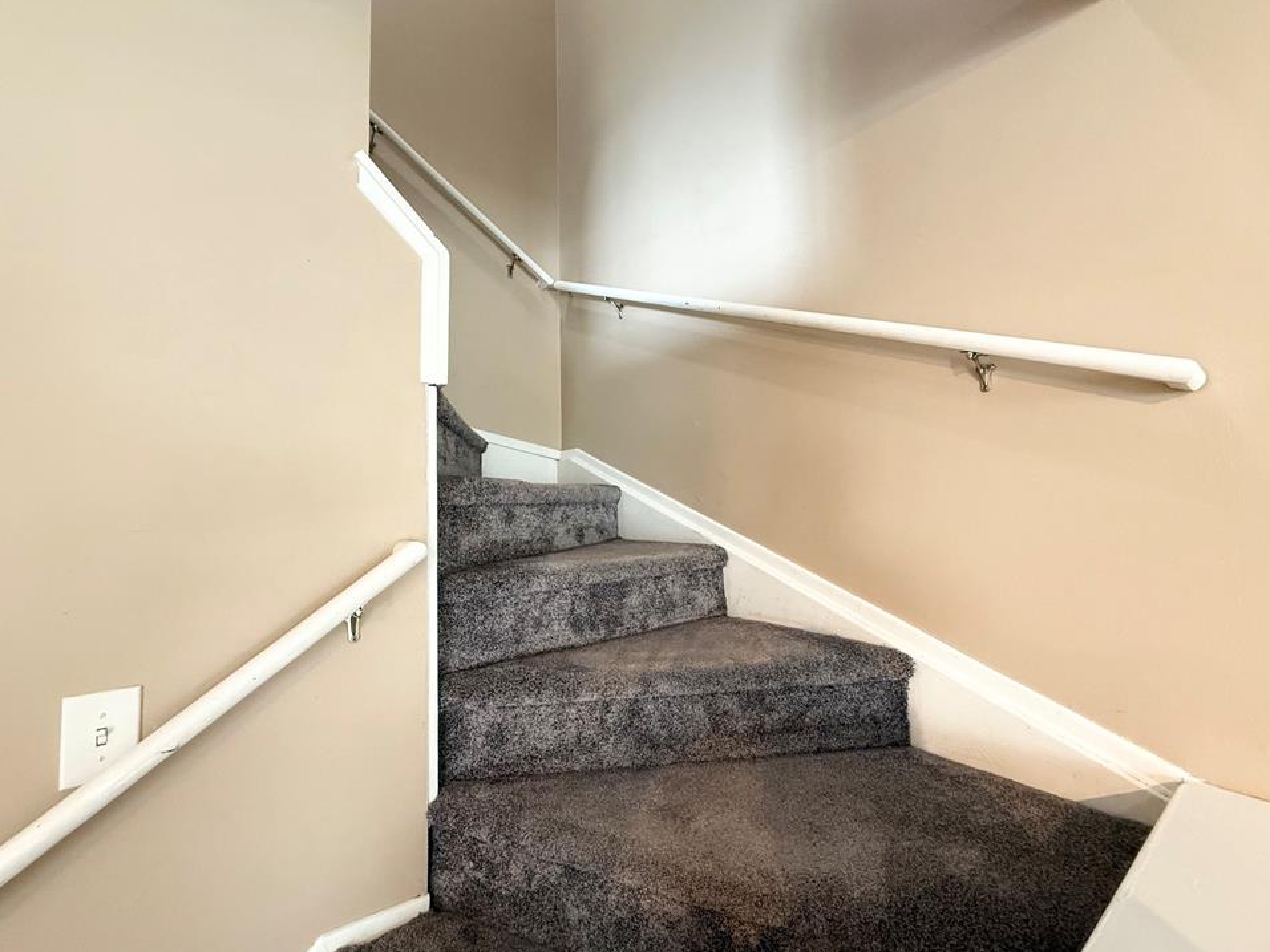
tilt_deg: +3.8
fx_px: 550
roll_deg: +1.6
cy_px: 481
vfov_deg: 81.7
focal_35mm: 15
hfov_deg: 98.2
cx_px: 639
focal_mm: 2.22
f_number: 2.2
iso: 400
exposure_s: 1/60
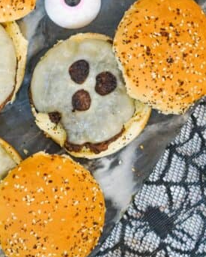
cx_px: 24
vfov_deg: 18.3
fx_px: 799
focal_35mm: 105
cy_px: 105
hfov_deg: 14.6
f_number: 4
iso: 2500
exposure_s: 1/60
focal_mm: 50
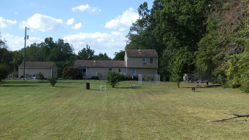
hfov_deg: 46.4
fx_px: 291
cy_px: 84
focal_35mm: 44
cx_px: 125
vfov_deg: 27.1
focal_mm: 7.2
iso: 80
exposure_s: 1/400
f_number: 3.8
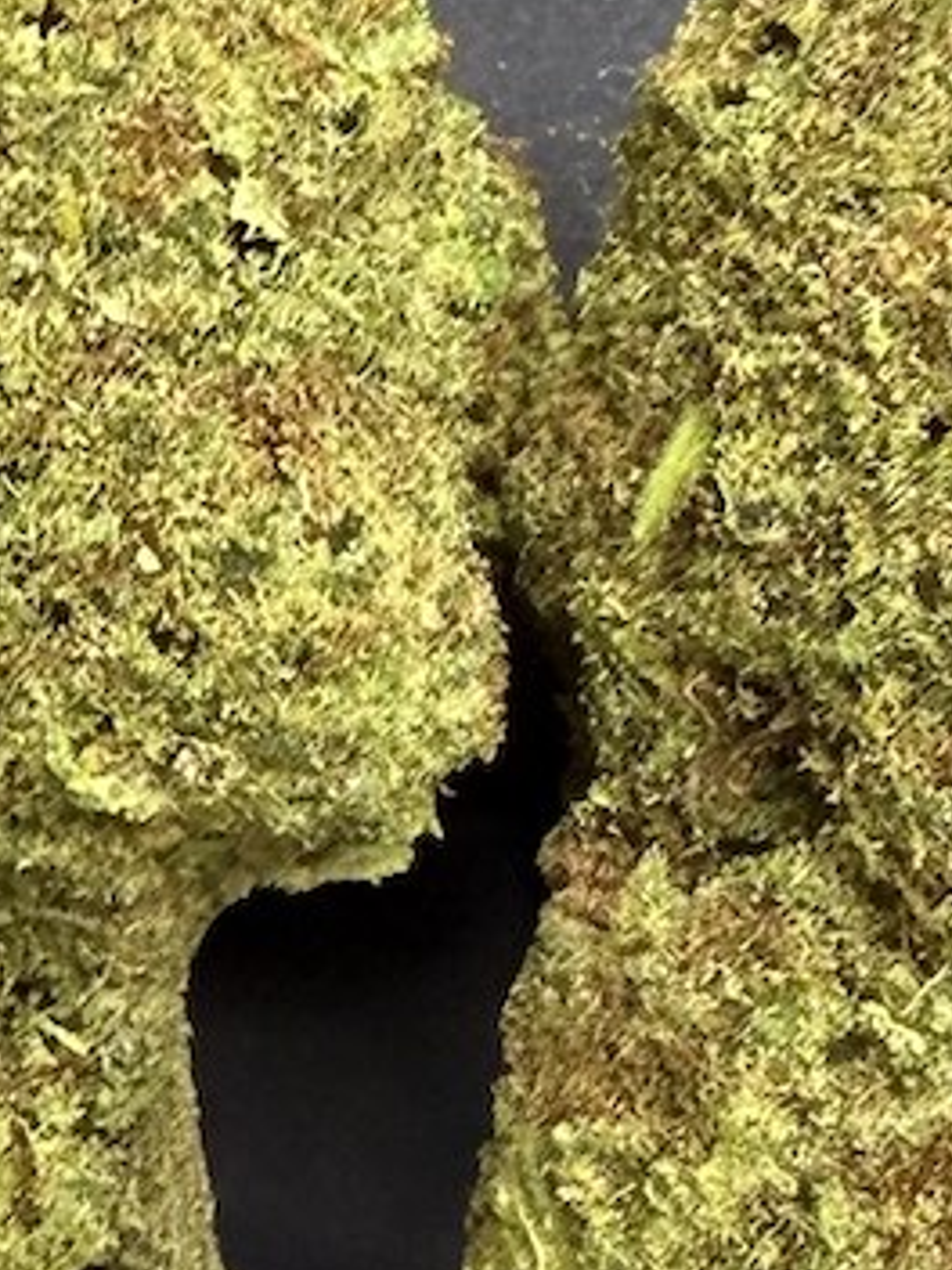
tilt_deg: -71.4
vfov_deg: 14.6
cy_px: 1465
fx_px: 4804
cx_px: -415
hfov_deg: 10.9
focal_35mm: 131
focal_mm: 2.22
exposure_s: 1/47
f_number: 2.2
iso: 200
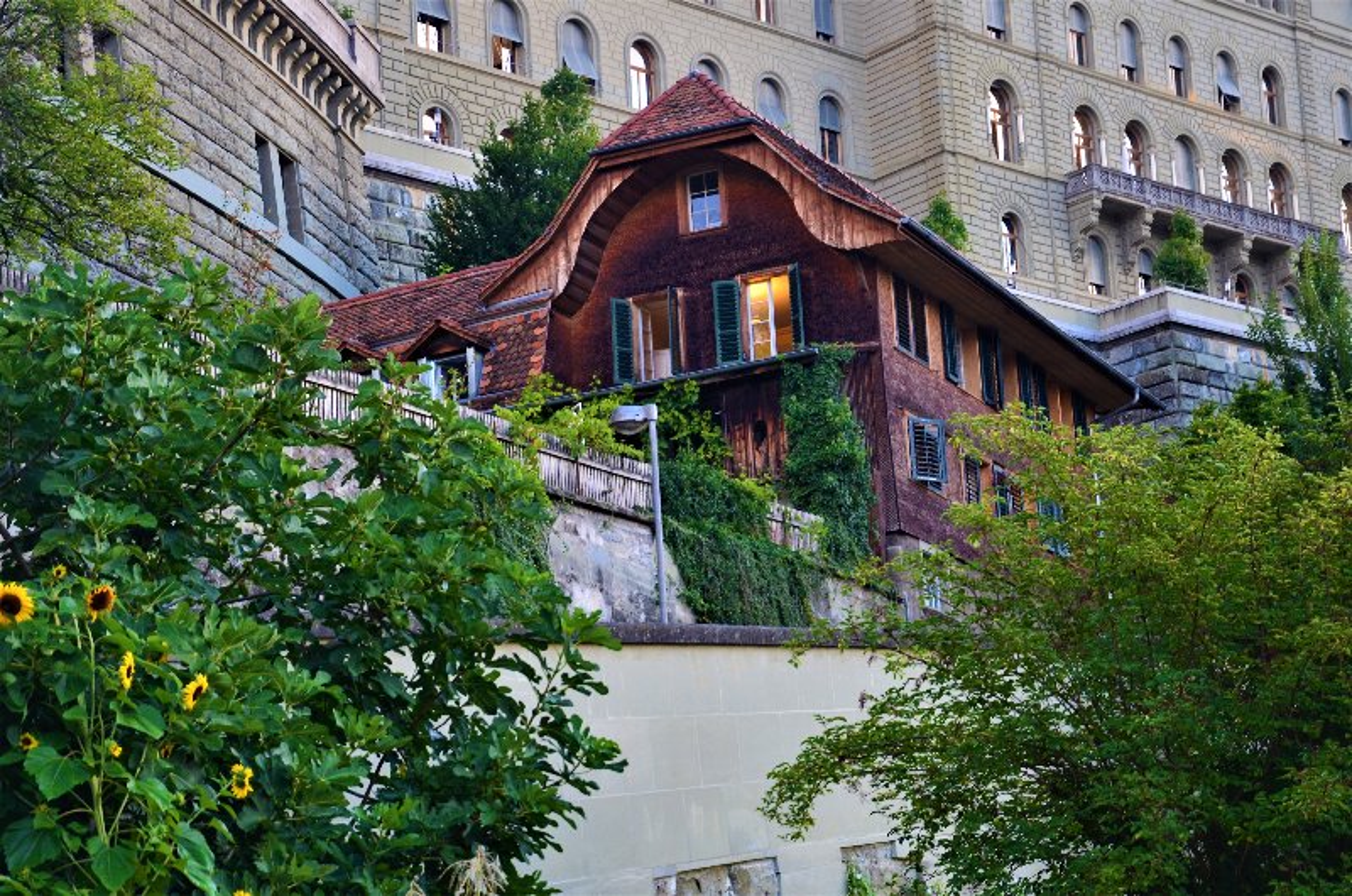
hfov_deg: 27.0
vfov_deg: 18.1
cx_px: 676
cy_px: 448
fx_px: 2811
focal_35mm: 75
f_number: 6.3
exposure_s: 1/20
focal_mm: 50
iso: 400
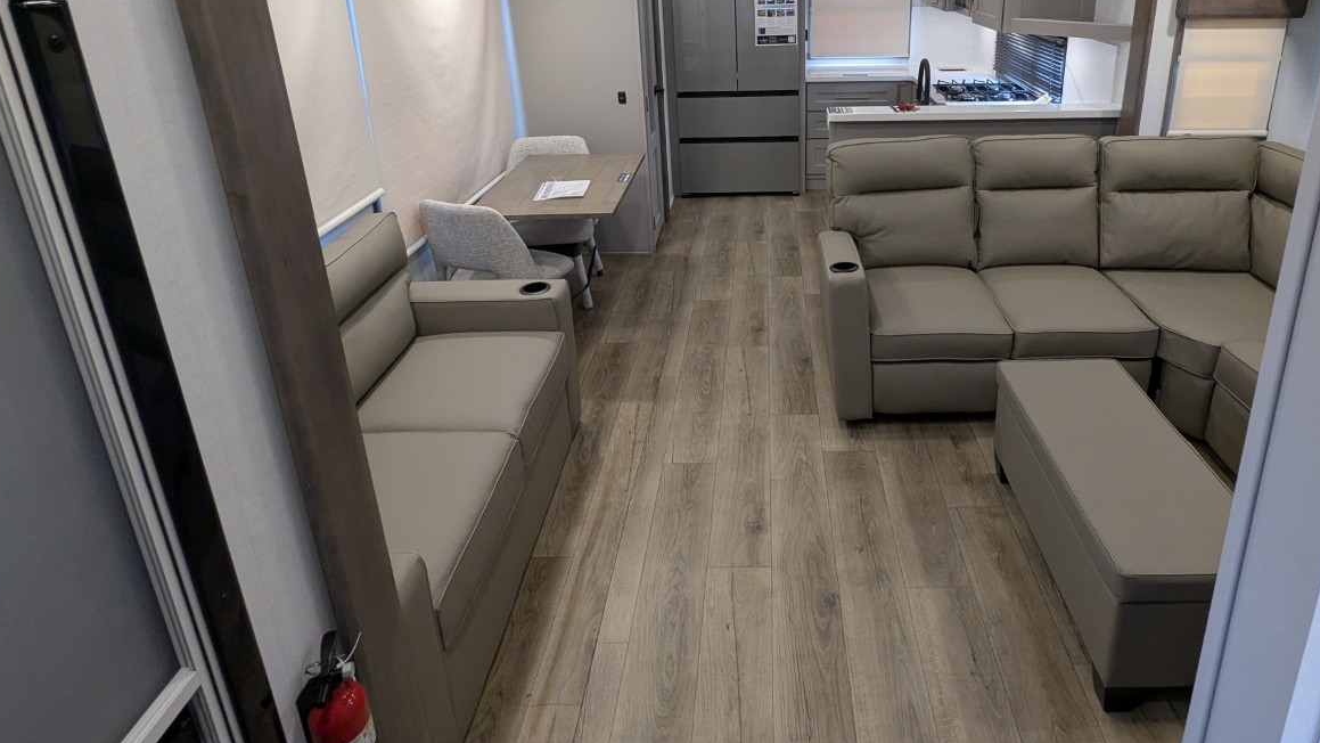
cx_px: 758
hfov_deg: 83.3
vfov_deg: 51.3
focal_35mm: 21
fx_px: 735
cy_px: 186
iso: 101
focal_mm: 2.35
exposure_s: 1/43.8
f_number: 2.2
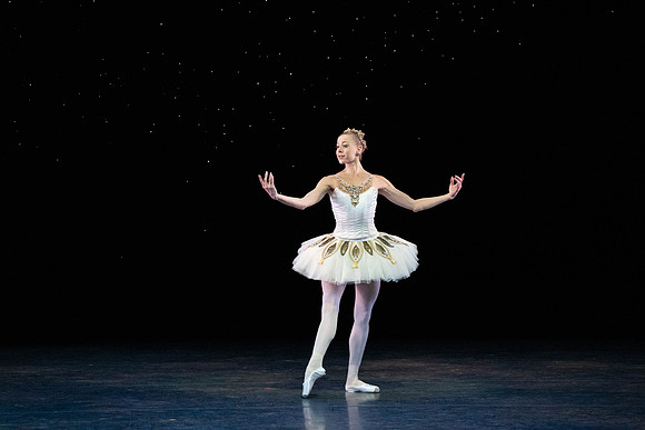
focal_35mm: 352
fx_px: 6308
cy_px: 215
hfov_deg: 5.9
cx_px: 322
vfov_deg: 3.9
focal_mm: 352
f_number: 11
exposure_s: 1/400
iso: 20000
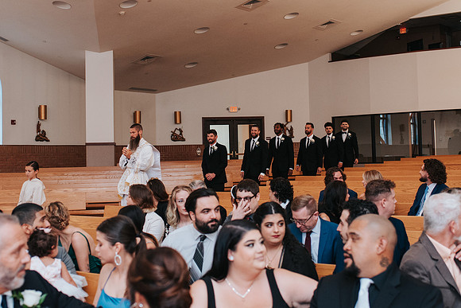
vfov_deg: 23.9
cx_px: 222
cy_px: 118
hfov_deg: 35.3
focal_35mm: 56
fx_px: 723
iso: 1000
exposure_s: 1/125
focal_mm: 35
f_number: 2.8
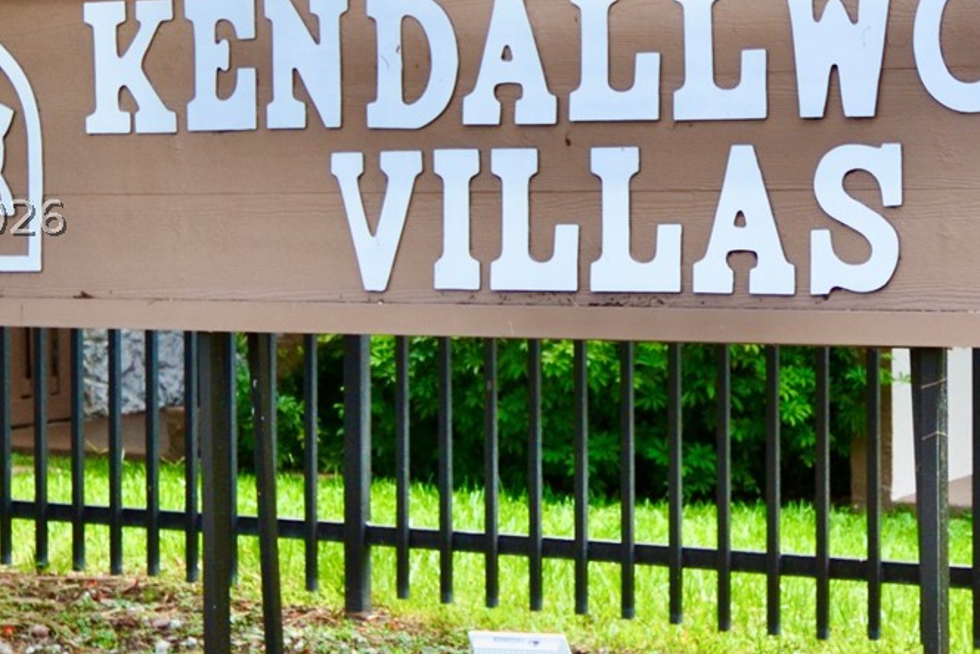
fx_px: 2505
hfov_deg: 22.1
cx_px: 646
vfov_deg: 14.8
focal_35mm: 92
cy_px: 215
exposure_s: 1/125
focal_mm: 24
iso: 180
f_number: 5.6
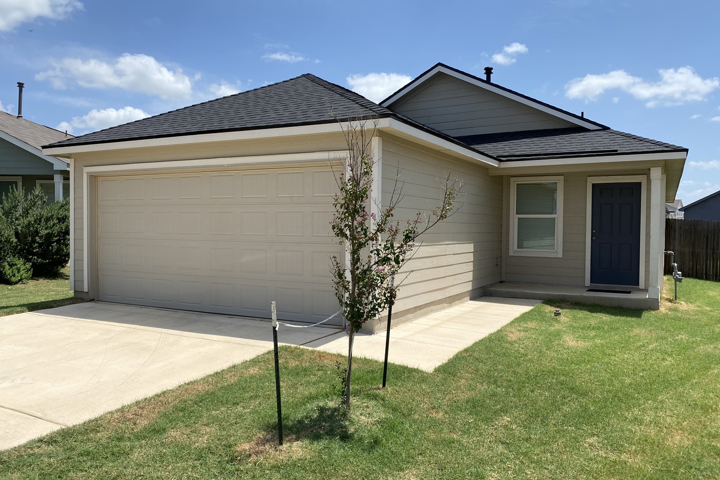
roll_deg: -1.1
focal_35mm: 28
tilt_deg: -2.8
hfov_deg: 65.5
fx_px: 560
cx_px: 351
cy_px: 240
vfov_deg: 46.4
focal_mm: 4.25
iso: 32
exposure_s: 1/3846
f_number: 1.8
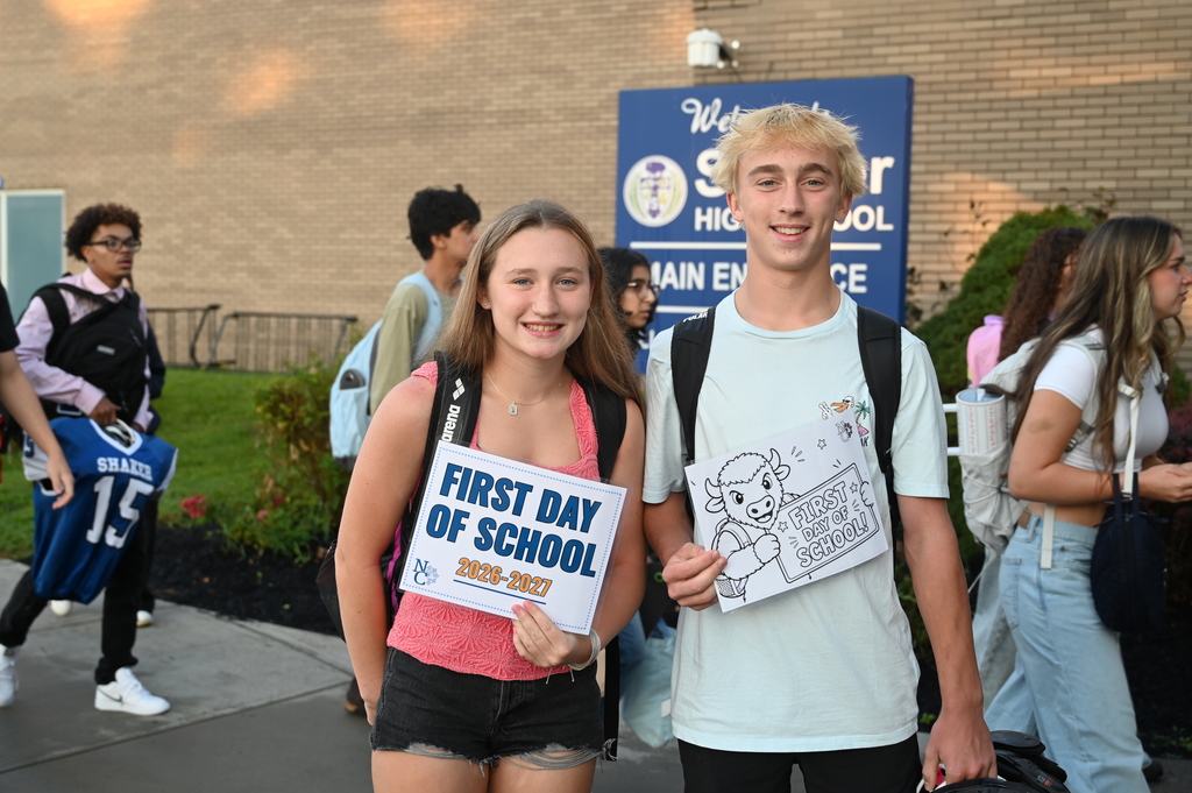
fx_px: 1423
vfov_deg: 31.1
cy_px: 396
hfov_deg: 45.5
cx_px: 596
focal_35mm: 43
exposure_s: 1/250
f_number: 4
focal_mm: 43
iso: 320
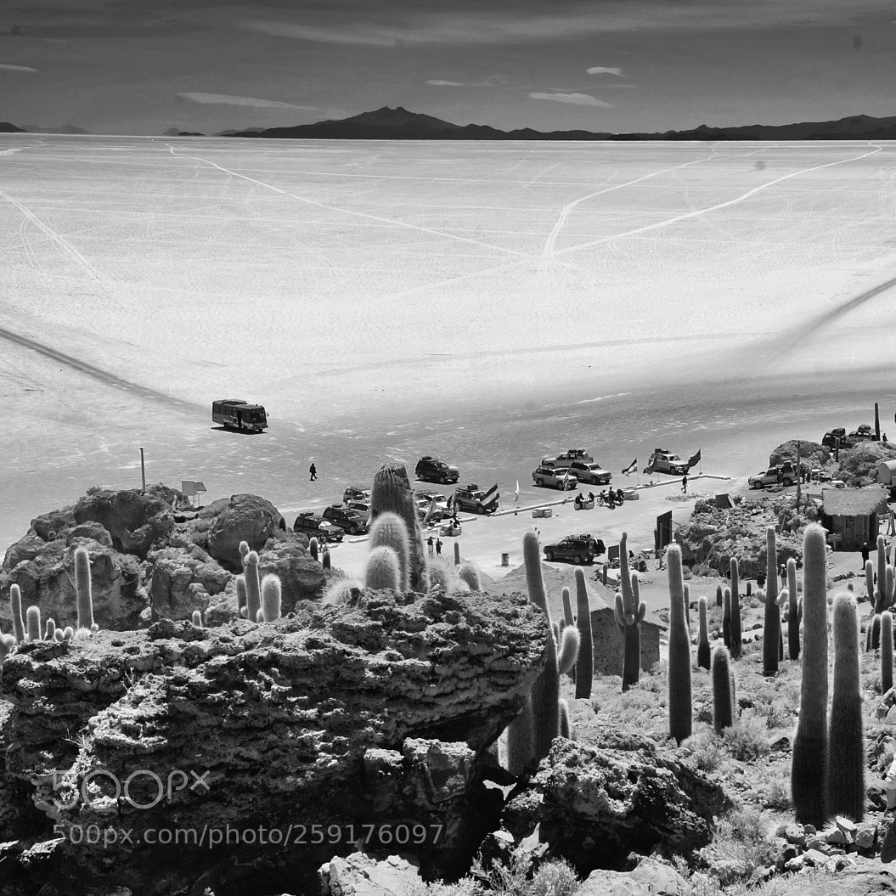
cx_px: 679
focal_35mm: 67
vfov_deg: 25.7
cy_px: 449
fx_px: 1962
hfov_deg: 25.4
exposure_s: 1/640
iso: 250
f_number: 10
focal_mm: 52
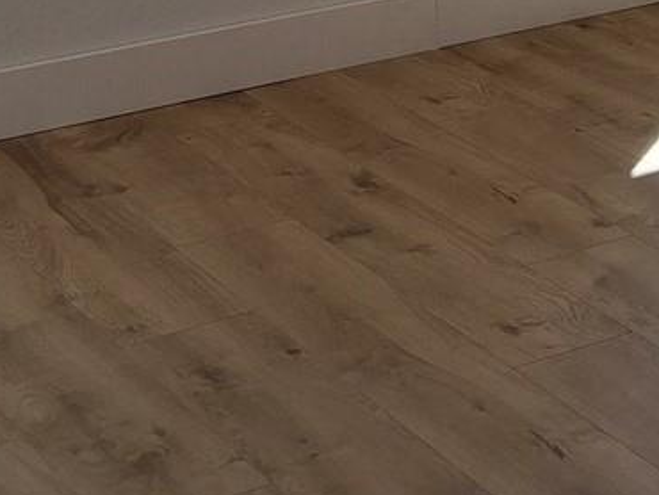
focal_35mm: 108
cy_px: -420
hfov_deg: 18.1
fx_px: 2057
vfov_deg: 12.4
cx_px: 490
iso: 50
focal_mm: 3.08
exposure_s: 1/141
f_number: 2
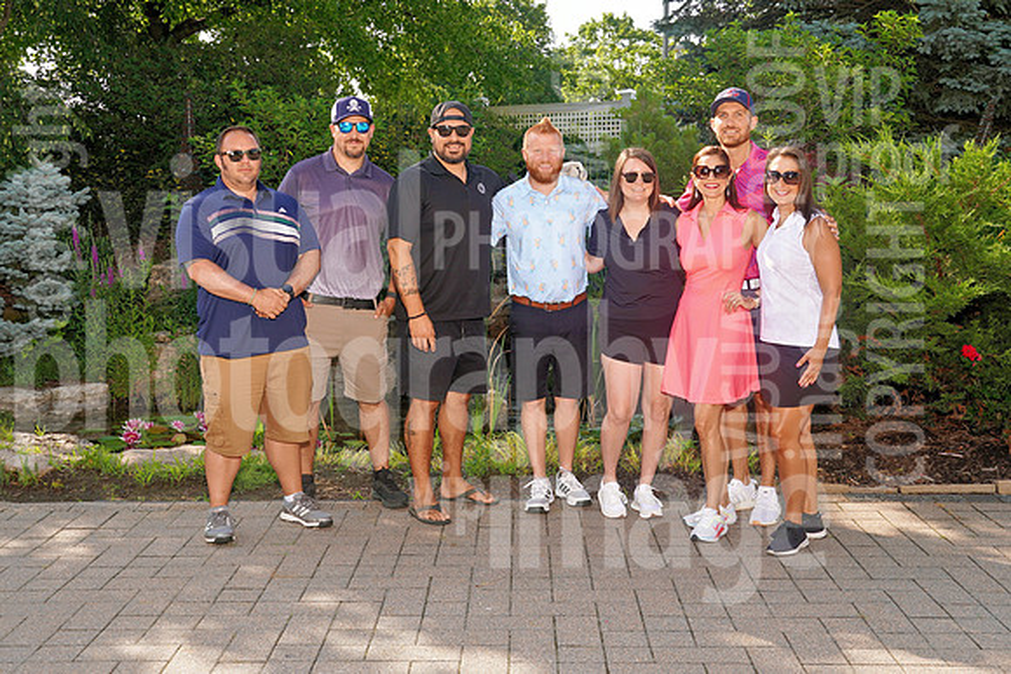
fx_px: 1348
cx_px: 506
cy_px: 337
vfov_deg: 28.1
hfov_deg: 41.1
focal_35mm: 48
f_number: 8
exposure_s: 1/125
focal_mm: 32
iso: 125
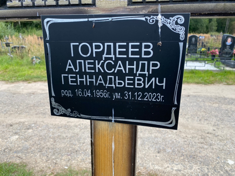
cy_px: 88
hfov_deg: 67.3
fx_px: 177
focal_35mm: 26
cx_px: 118
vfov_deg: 53.1
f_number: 1.8
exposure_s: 1/412
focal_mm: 4.25
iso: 32
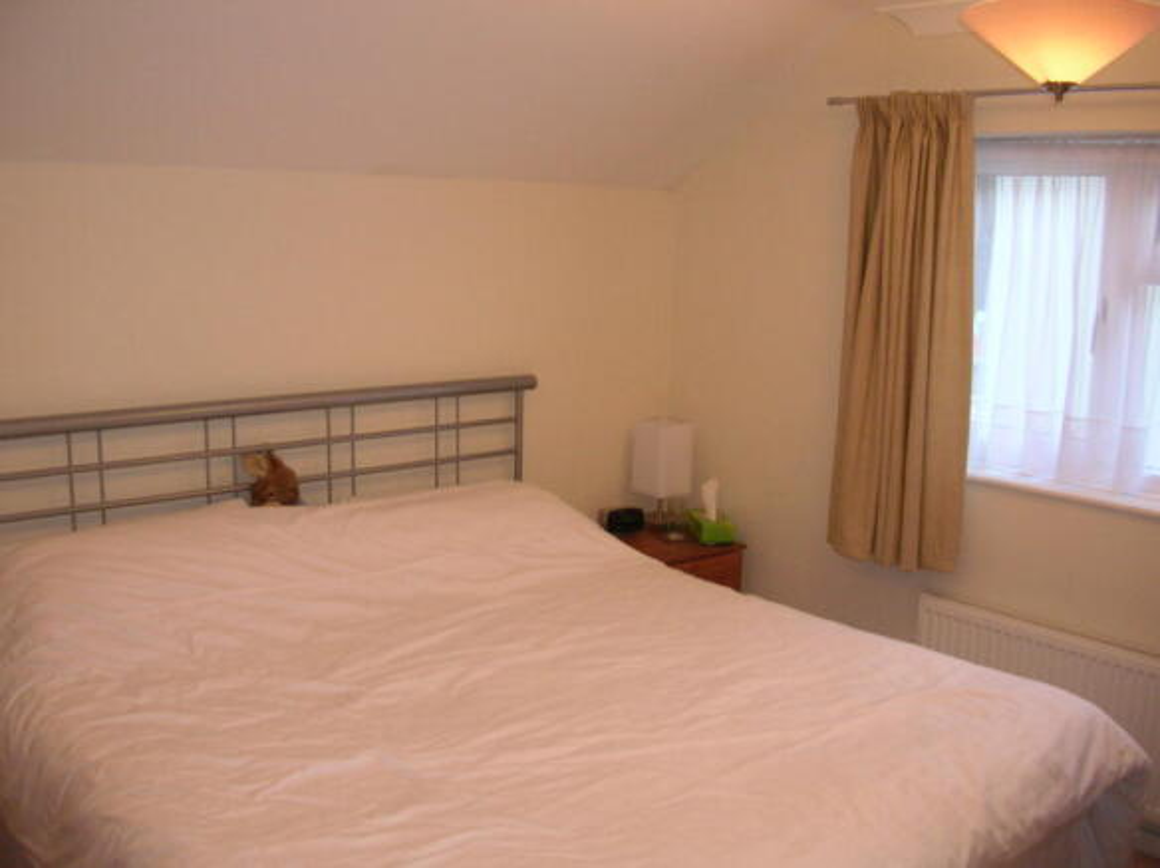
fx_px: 1172
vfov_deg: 40.6
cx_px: 580
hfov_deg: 52.7
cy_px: 434
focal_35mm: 35
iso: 200
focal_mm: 5.8
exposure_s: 1/14.7
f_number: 2.8
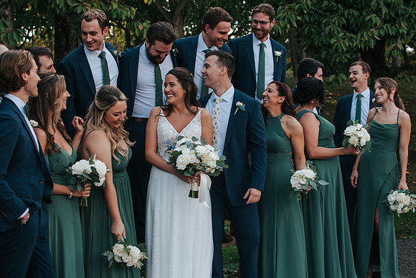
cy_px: 139
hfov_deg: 35.3
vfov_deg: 24.0
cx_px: 224
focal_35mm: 56
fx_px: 652
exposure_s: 1/320
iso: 100
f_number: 3.2
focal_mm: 35
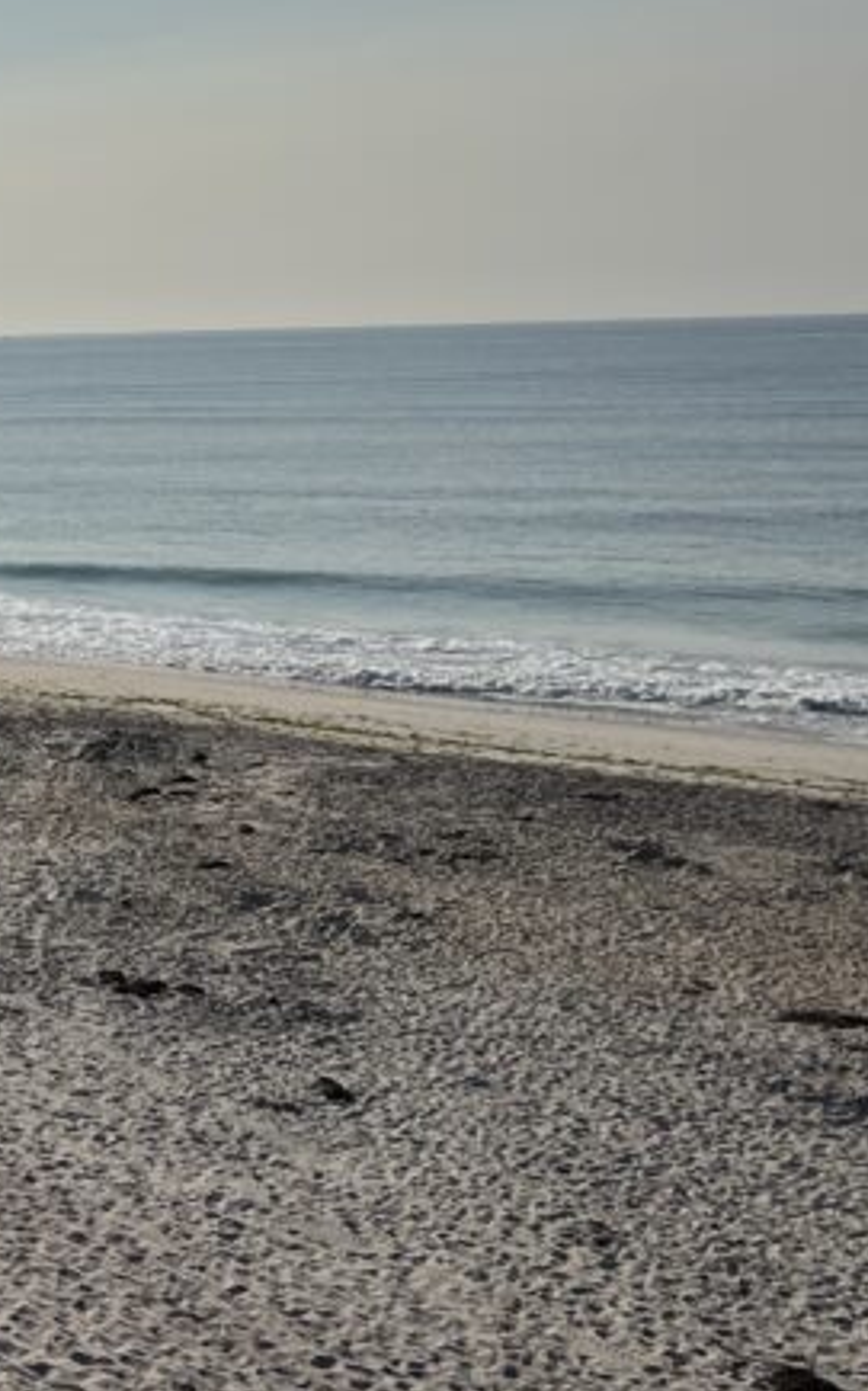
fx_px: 2462
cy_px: 391
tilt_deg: -1.1
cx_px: -458
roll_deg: +2.0
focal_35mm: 65
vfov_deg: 31.1
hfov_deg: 17.8
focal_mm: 5.7
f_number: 1.5
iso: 40
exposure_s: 1/16393
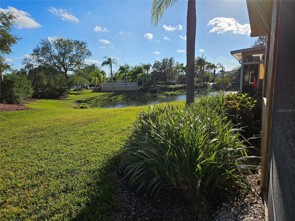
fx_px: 196
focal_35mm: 23
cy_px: 110
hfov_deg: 73.9
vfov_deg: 58.9
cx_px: 148
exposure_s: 1/2767
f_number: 1.8
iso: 25
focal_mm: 5.4
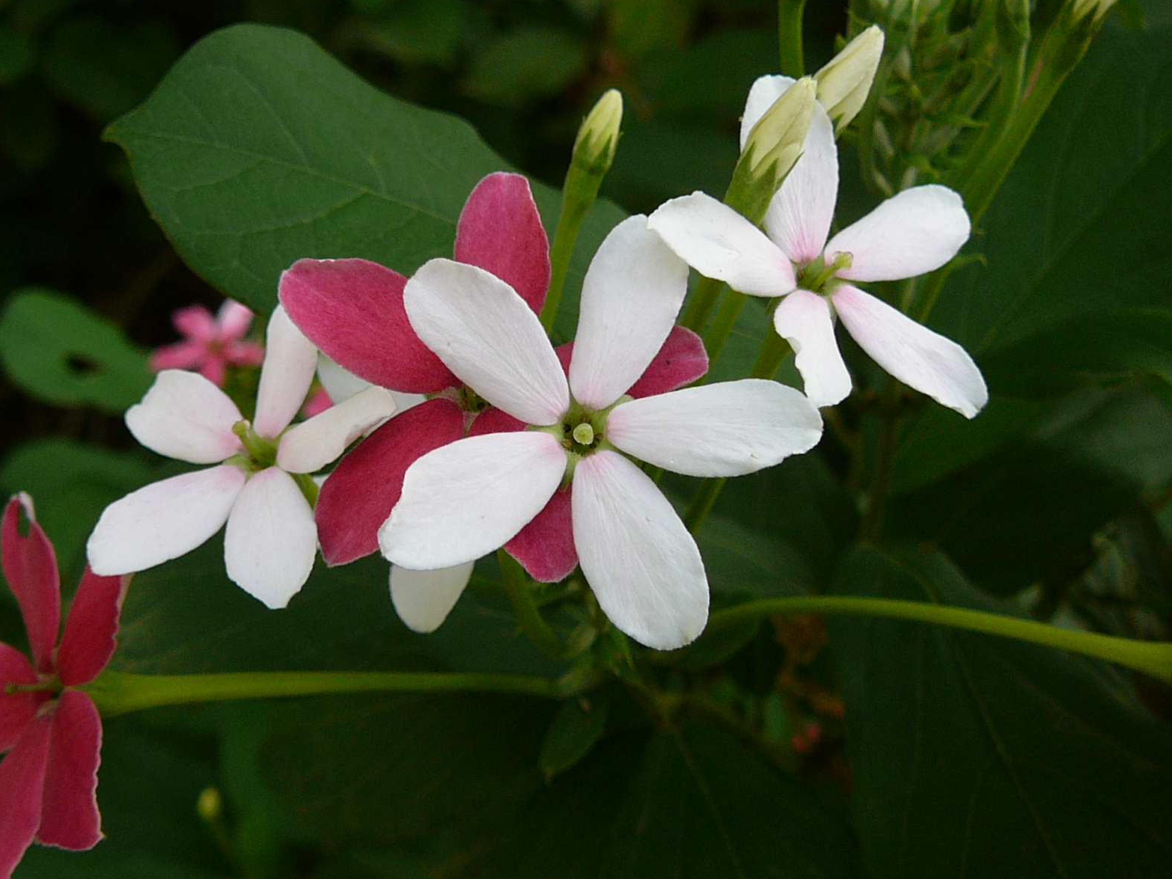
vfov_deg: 28.5
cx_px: 465
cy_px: 374
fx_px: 1727
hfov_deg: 37.3
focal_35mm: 51
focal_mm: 5.2
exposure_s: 1/160
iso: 80
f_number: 2.8
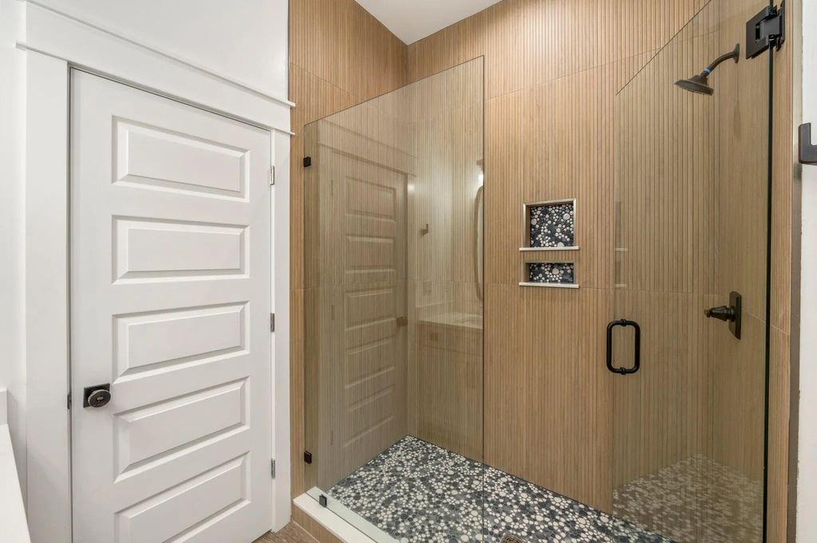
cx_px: 408
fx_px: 317
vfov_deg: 81.1
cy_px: 272
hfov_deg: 104.3
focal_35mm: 14
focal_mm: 14
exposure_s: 1/50
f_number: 9
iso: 125
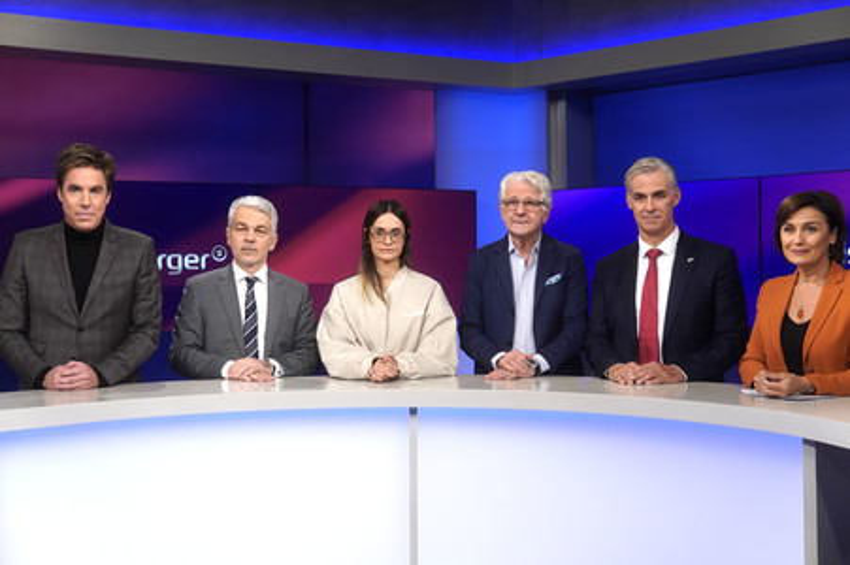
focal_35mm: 45
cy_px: 282
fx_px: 1062
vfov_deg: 29.8
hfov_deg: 43.6
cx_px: 425
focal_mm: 30
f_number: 2.8
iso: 640
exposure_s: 1/250
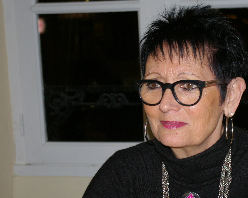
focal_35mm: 108
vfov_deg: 14.3
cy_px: 120
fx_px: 793
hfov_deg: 17.7
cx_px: 184
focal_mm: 50
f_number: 5.6
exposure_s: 1/60
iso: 400
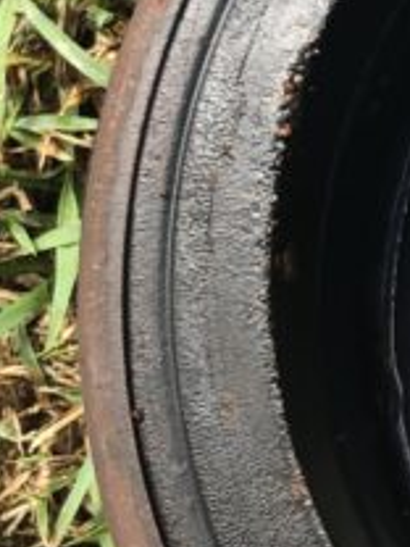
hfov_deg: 9.6
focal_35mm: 138
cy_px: 242
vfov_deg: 14.3
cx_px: 965
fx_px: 2179
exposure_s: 1/121
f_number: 1.8
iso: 20
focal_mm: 3.99
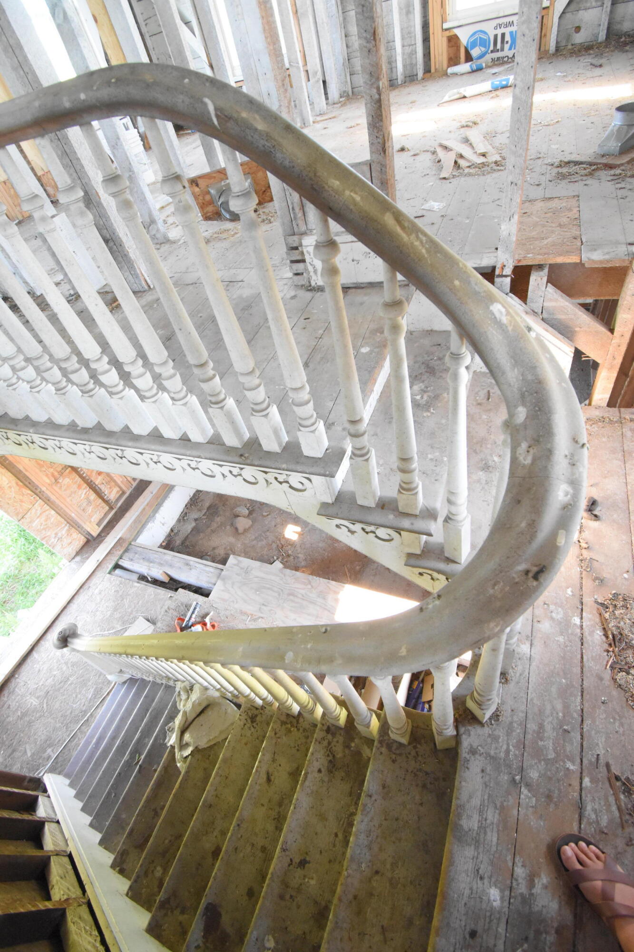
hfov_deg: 77.3
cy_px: 476
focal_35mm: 15
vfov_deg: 100.4
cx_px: 317
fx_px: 396
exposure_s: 1/125
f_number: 4.5
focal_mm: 10
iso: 3600
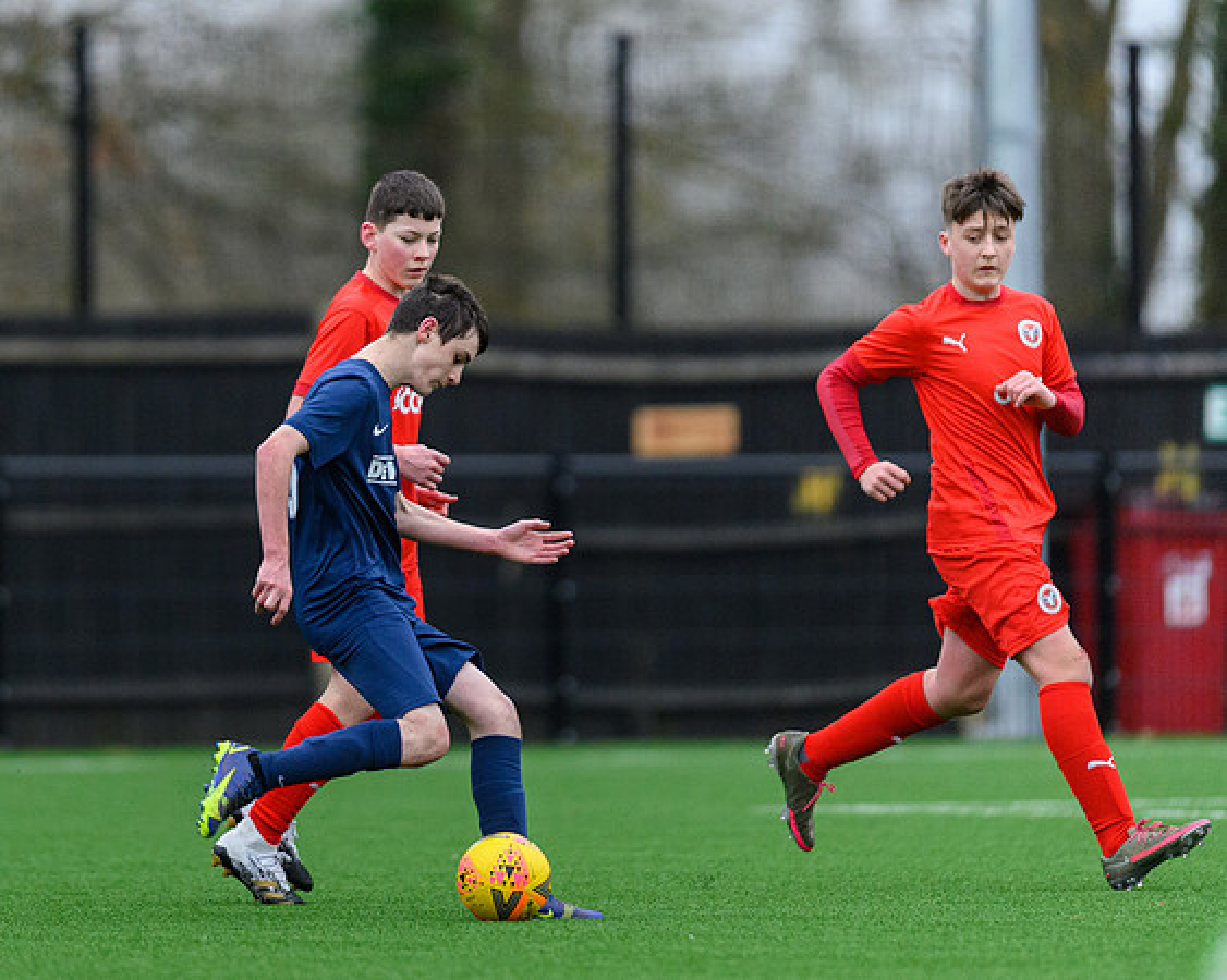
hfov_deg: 3.3
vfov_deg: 2.6
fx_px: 21562
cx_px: 336
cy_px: 556
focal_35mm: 594
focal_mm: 400
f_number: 2.8
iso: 5000
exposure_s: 1/2000
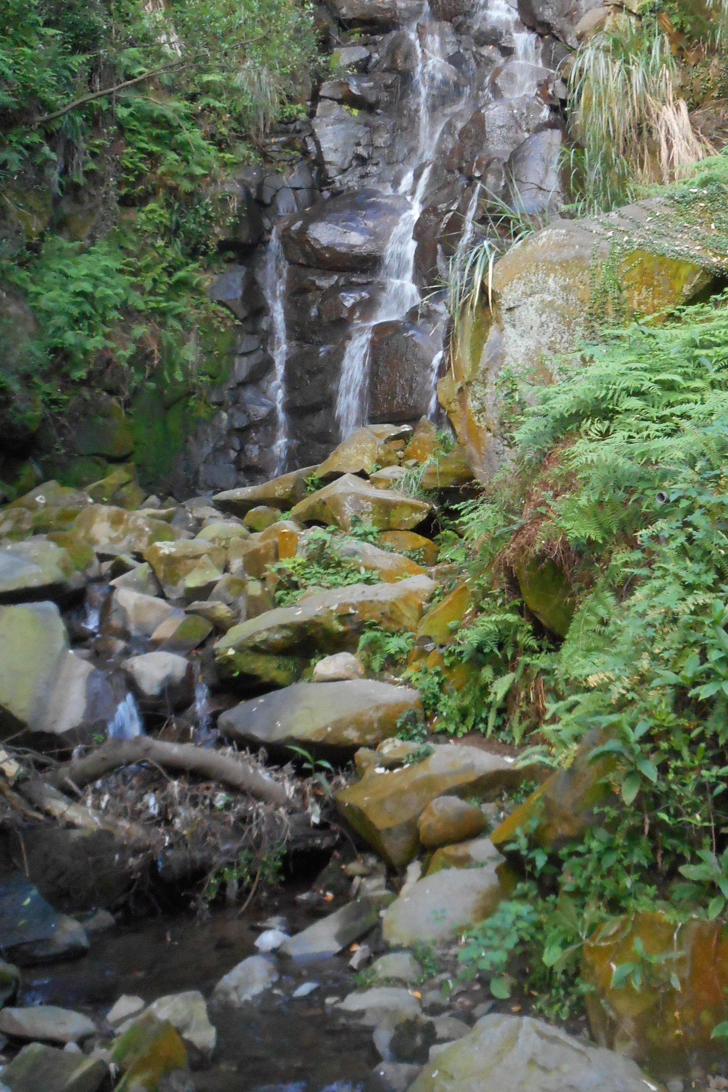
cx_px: 466
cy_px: 445
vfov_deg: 41.7
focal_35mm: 47
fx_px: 1426
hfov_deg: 28.5
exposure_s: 1/30
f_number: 4
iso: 360
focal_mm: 5.2
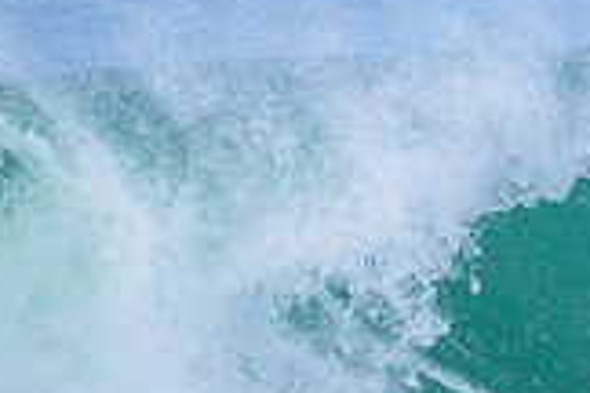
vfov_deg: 0.5
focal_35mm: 2863
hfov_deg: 0.7
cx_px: 972
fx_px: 46918
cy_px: 388
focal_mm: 800
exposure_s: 1/2000
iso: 2200
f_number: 11
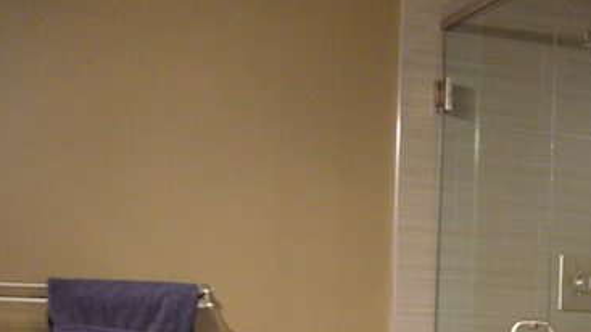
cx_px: 435
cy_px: 301
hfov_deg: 29.7
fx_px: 1096
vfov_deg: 17.0
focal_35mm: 70
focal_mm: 16
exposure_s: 1/100
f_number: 3.5
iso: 2000
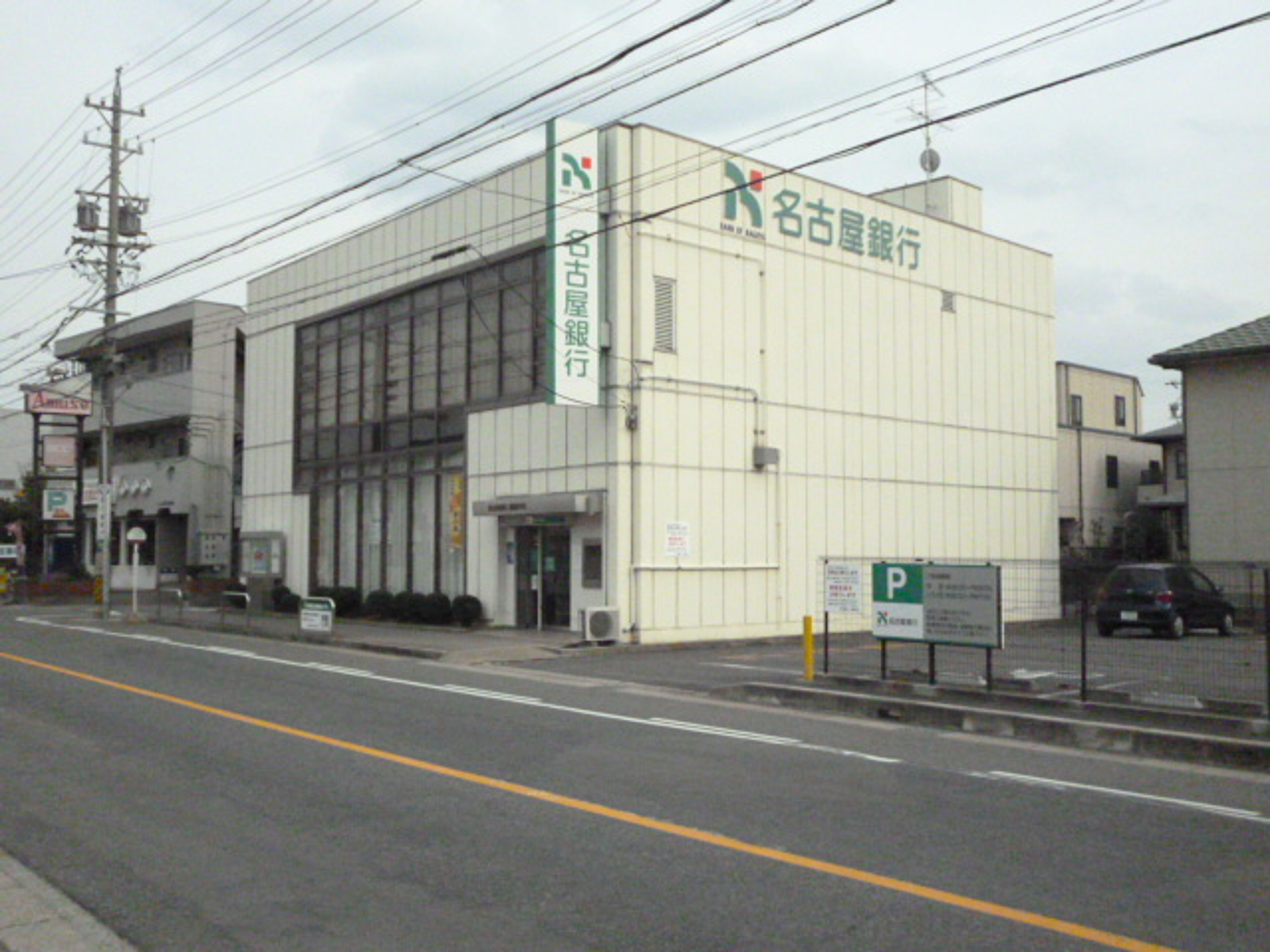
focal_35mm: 36
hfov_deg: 51.4
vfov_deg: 39.7
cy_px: 476
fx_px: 1321
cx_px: 635
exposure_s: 1/800
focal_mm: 6.4
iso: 1600
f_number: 10
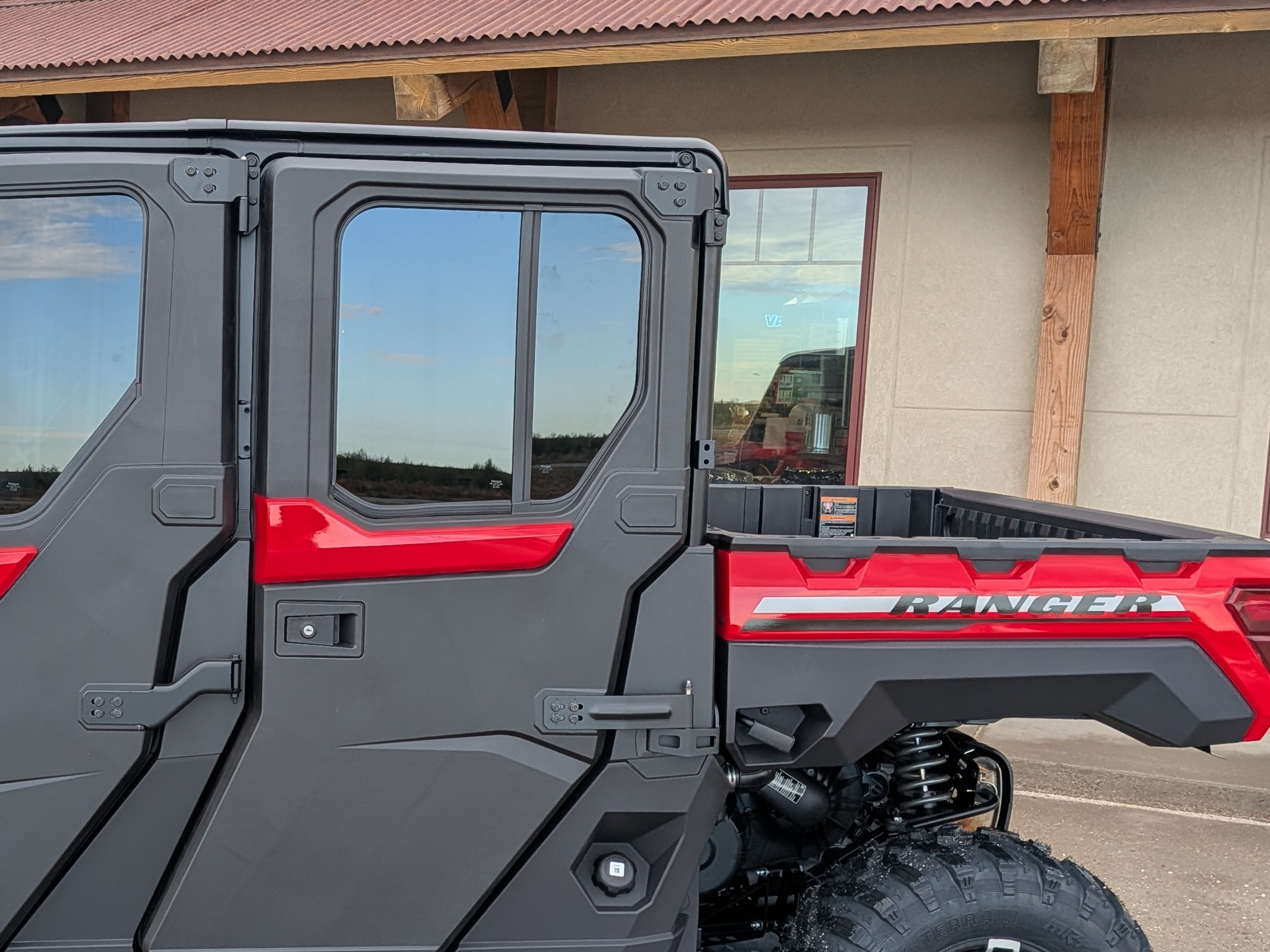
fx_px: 1614
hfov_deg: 41.6
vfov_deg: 32.7
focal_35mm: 44
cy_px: 595
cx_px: 308
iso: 33
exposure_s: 1/137
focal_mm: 4.53
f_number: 1.7
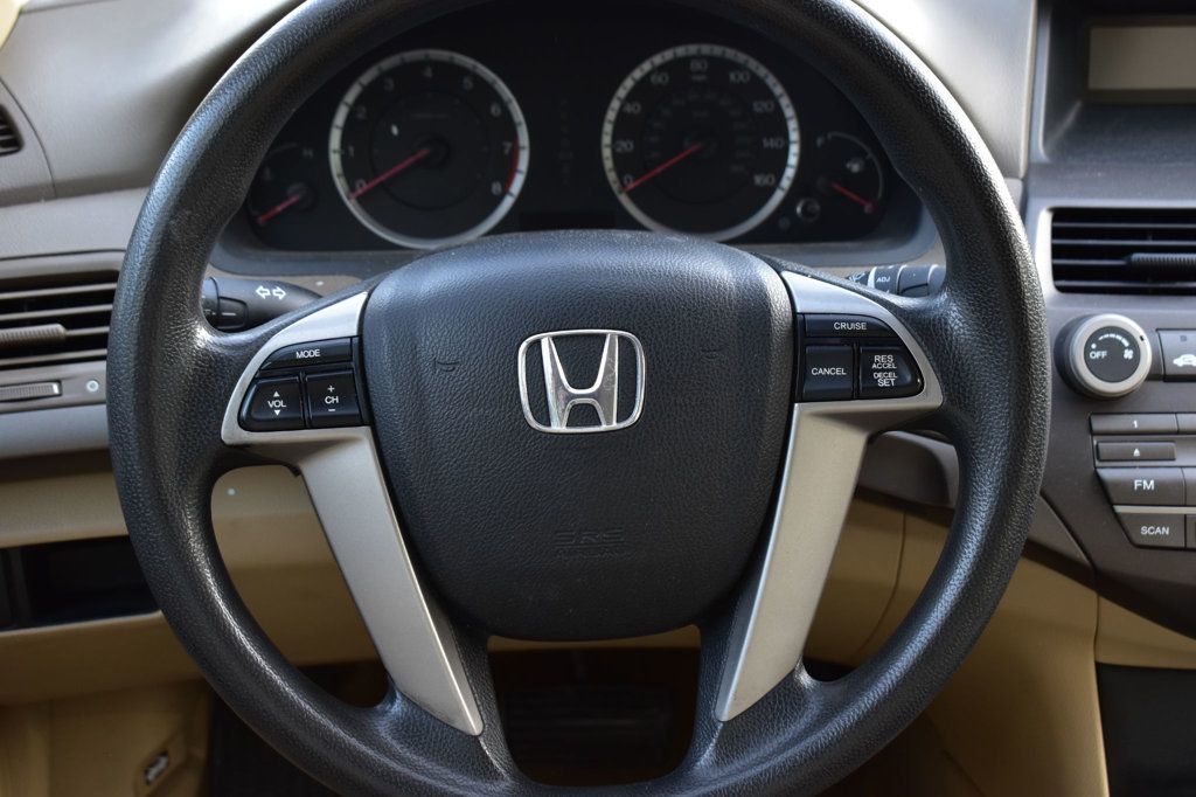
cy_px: 398
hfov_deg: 36.9
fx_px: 1793
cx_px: 598
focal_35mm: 54
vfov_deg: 25.0
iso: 400
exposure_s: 1/15
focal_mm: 36
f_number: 6.3
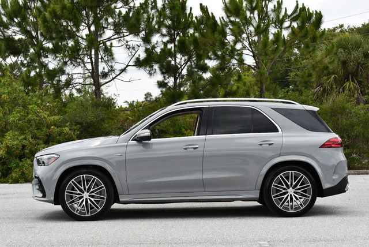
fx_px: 657
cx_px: 184
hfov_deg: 31.4
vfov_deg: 21.3
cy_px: 124
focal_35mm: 64
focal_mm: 32
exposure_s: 1/250
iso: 125
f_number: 8
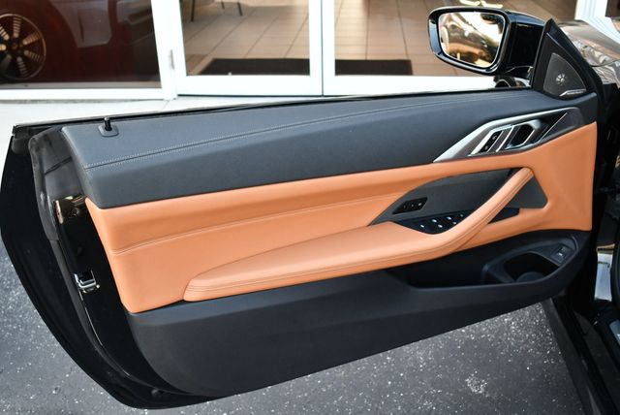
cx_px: 310
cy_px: 208
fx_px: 621
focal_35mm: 36
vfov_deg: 36.9
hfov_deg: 53.1
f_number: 3.5
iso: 450
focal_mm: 18
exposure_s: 1/250
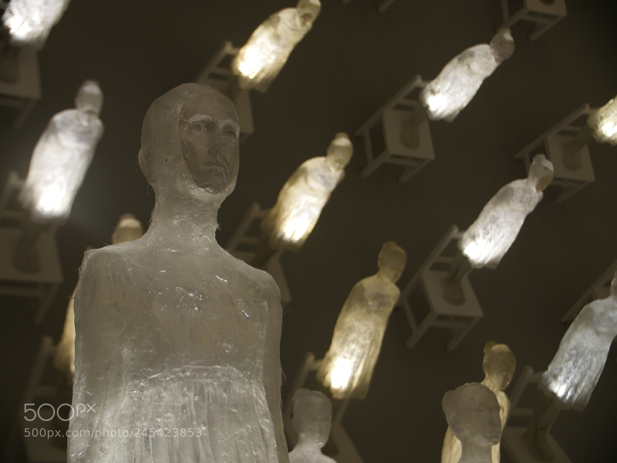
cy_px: 232
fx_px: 1426
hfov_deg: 24.4
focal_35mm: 80
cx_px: 308
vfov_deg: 18.4
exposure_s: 1/60
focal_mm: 40
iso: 200
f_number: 2.9
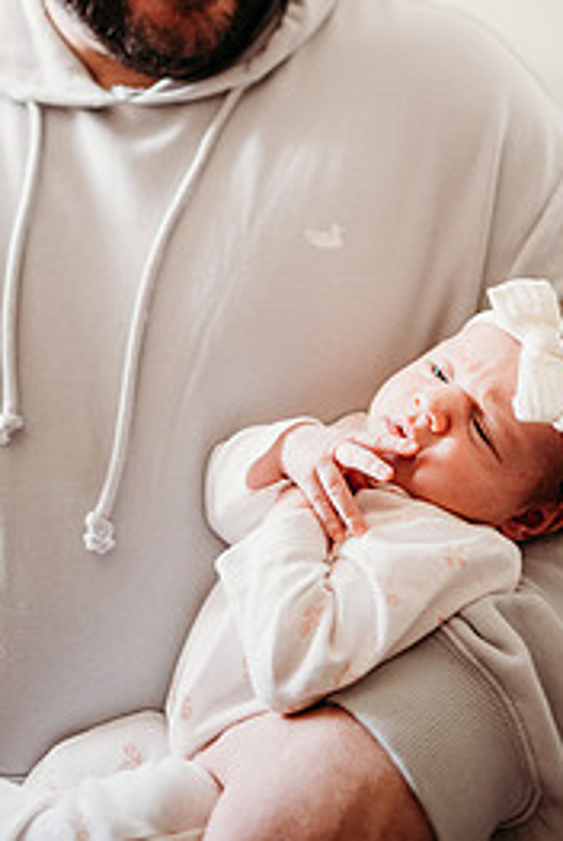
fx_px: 959
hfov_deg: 32.6
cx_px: 339
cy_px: 176
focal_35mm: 41
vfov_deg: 45.1
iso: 640
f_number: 1.8
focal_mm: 24
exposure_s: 1/500
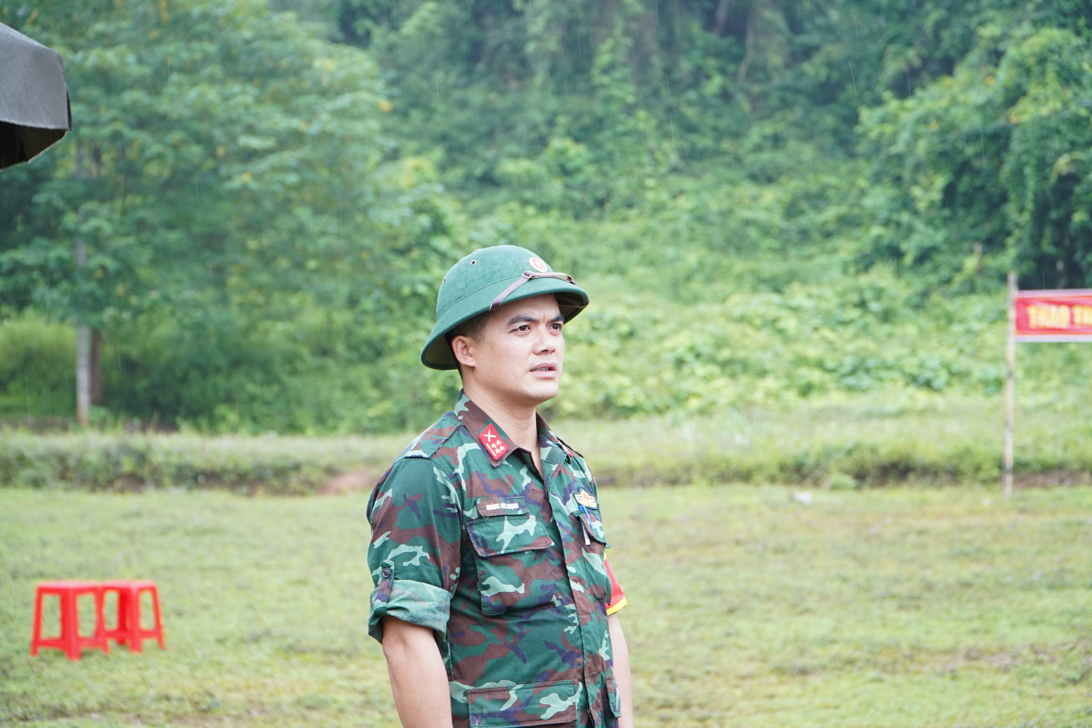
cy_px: 364
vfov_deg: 16.3
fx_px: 2548
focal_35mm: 84
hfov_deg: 24.2
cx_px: 546
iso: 320
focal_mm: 56
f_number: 4
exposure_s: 1/100
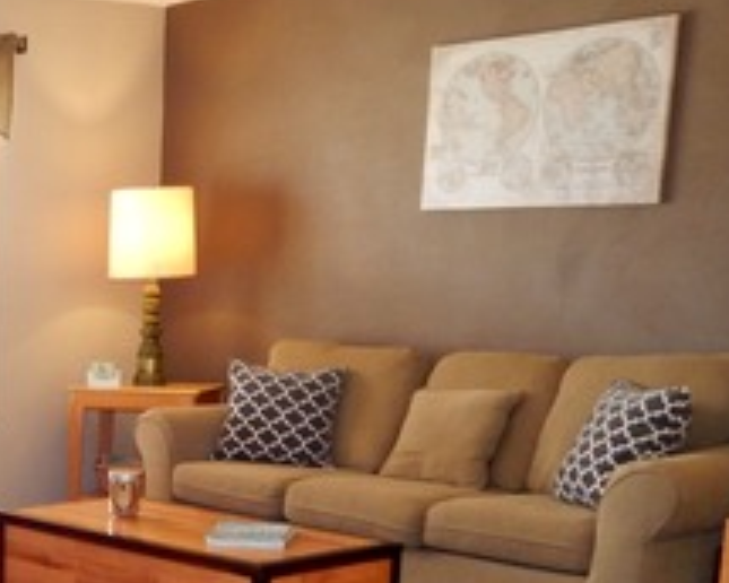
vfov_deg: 23.1
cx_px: -176
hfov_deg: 26.0
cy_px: 542
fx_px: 1381
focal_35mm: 64
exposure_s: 1/30
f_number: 3
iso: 200
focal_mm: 4
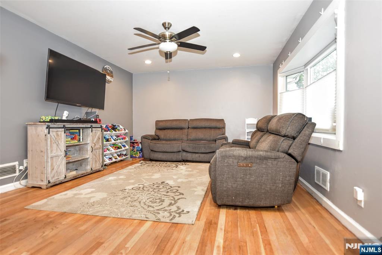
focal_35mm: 19
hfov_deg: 86.9
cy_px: 128
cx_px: 191
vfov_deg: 64.6
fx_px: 202
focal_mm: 19
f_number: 2.8
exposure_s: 1/60
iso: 800
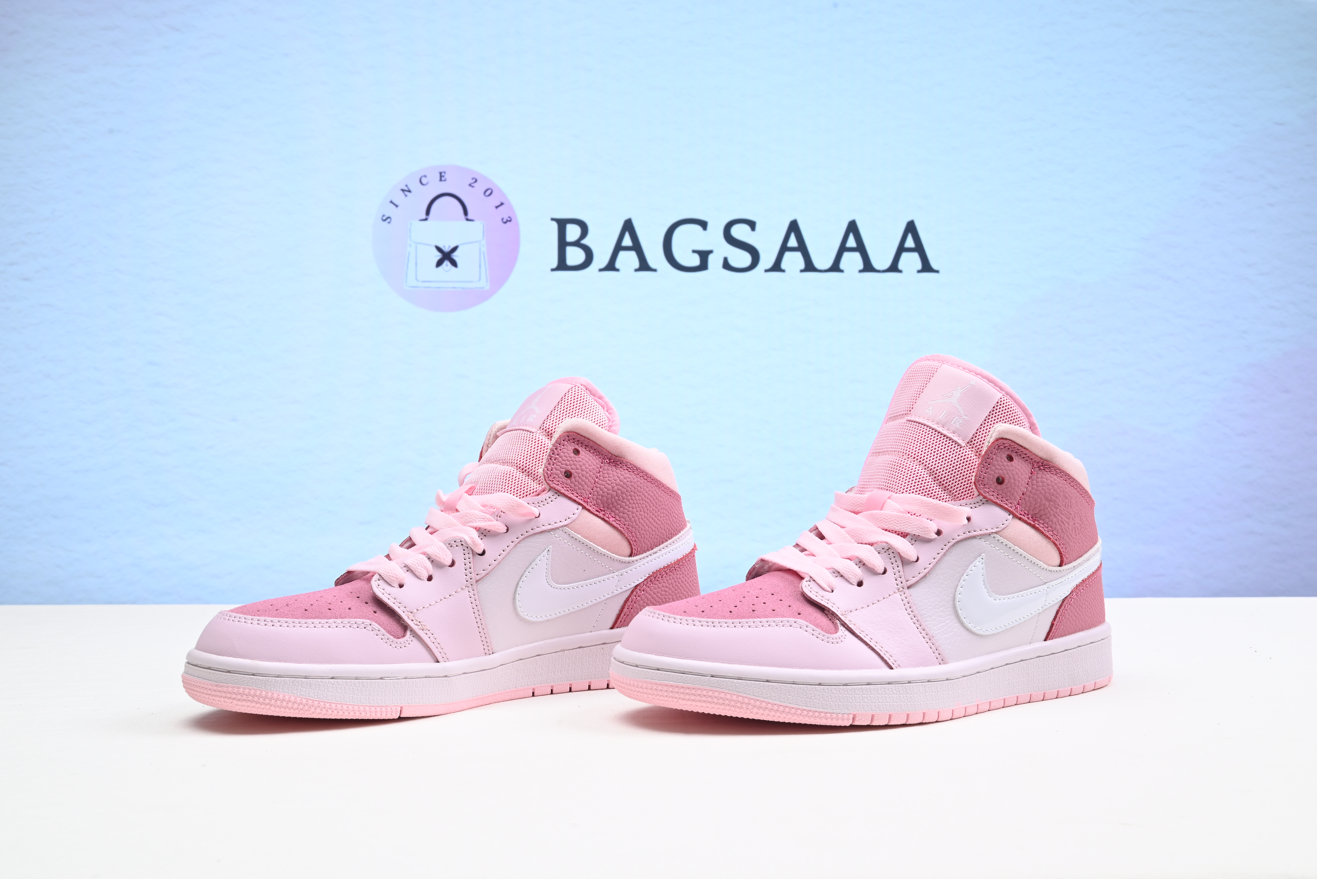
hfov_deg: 51.9
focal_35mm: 37
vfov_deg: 36.0
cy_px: 440
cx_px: 658
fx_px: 1354
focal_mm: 37
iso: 100
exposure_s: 1/2
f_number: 16
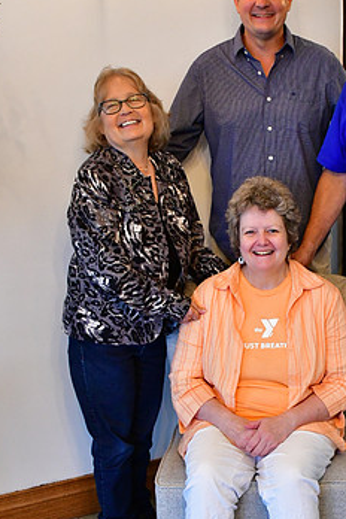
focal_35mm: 60
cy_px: 291
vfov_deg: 33.4
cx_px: 280
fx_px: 865
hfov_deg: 22.3
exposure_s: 1/125
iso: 3200
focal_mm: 24
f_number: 3.8
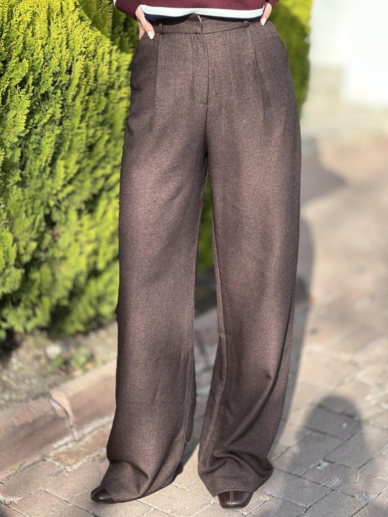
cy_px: 258
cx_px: 194
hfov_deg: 19.1
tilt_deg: -14.0
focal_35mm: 77
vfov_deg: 25.3
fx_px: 1151
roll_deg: +0.8
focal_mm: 9
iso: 32
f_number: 2.8
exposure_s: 1/172
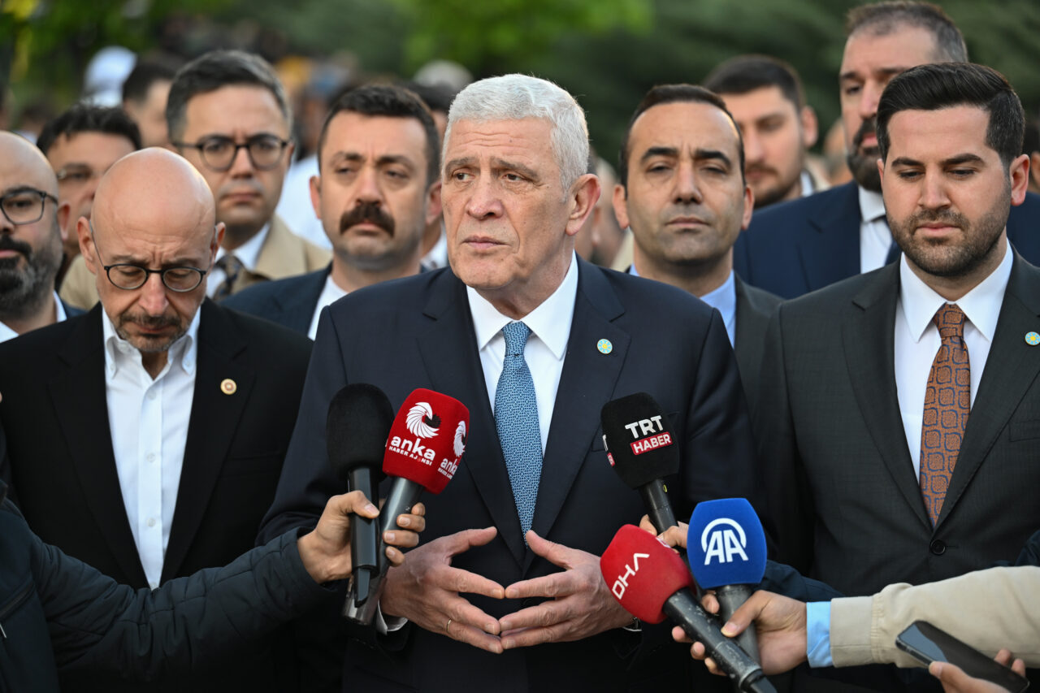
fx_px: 3322
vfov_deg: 11.9
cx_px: 520
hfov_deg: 17.8
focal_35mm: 115
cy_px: 346
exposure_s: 1/500
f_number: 2.8
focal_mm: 115
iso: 400
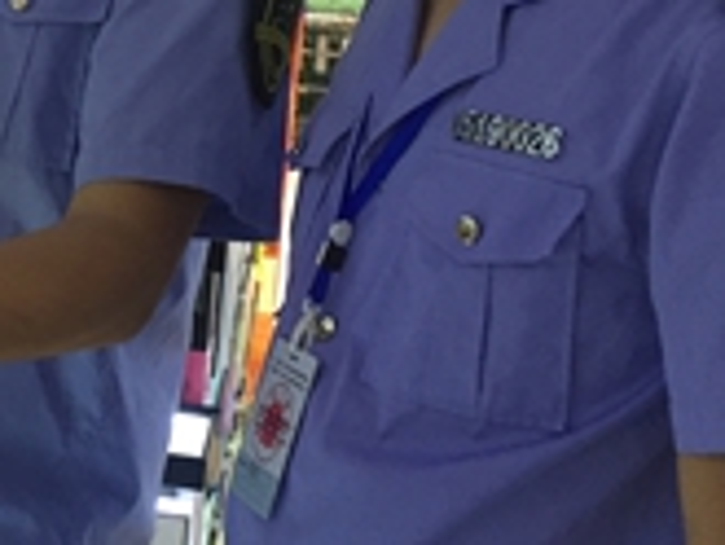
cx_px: -44
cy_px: 94
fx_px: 1844
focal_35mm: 88
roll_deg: -5.6
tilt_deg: -5.5
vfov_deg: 16.7
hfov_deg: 21.3
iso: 80
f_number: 2.2
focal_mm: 4.15
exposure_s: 1/33
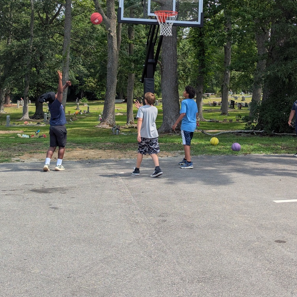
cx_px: 147
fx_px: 553
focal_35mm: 57
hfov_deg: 30.0
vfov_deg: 29.9
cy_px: 102
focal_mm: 6.81
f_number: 1.85
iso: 40
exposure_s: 1/1767
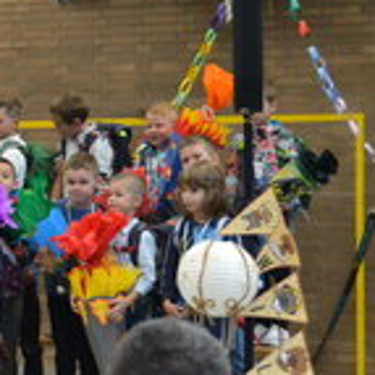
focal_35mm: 150
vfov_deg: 11.6
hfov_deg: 11.3
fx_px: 1838
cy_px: 122
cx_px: -139
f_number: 5
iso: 3200
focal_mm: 42
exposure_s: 1/200
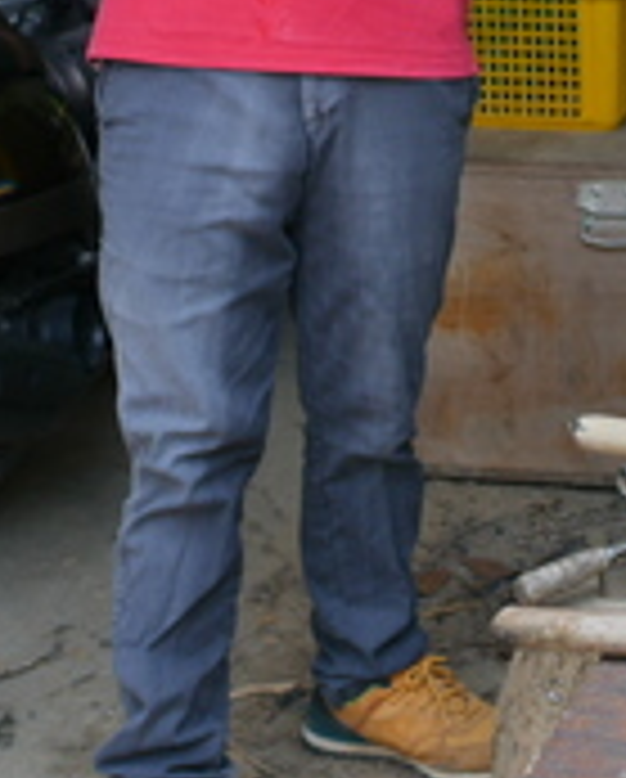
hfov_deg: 14.8
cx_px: 959
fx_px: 2217
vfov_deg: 19.3
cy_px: -13
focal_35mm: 96
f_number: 2.2
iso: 200
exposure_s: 1/400
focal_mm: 15
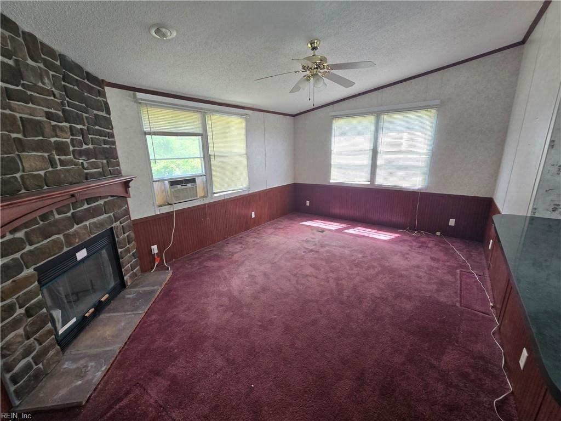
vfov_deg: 89.9
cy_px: 210
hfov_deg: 106.2
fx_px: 211
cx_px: 280
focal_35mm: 13
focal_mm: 2.2
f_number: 2.2
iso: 80
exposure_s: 1/60
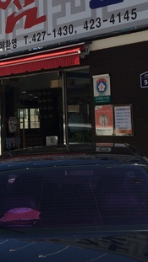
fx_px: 495
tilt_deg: +3.7
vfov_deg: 29.5
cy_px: 85
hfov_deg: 16.6
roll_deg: +1.0
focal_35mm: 71
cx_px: -3
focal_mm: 4.15
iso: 32
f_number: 2.2
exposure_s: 1/2415
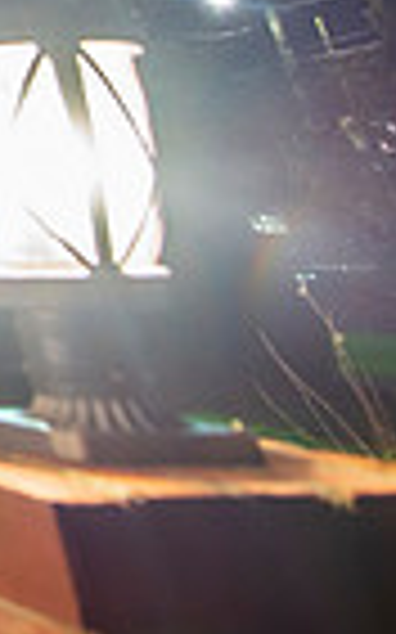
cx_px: -904
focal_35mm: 61
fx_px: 1054
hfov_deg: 10.3
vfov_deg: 28.6
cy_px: -146
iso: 640
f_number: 16
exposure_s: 1/8
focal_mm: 14
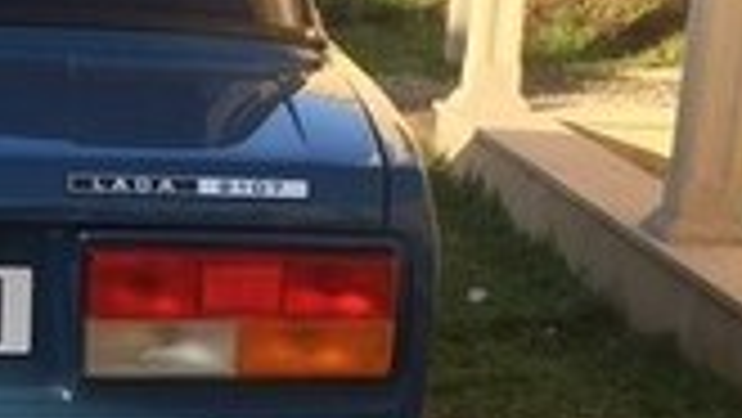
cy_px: 546
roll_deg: -2.2
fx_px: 2480
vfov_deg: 9.5
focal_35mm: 126
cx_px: -108
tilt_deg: -18.4
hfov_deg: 16.4
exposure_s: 1/707
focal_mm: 4.15
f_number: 2.2
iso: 32
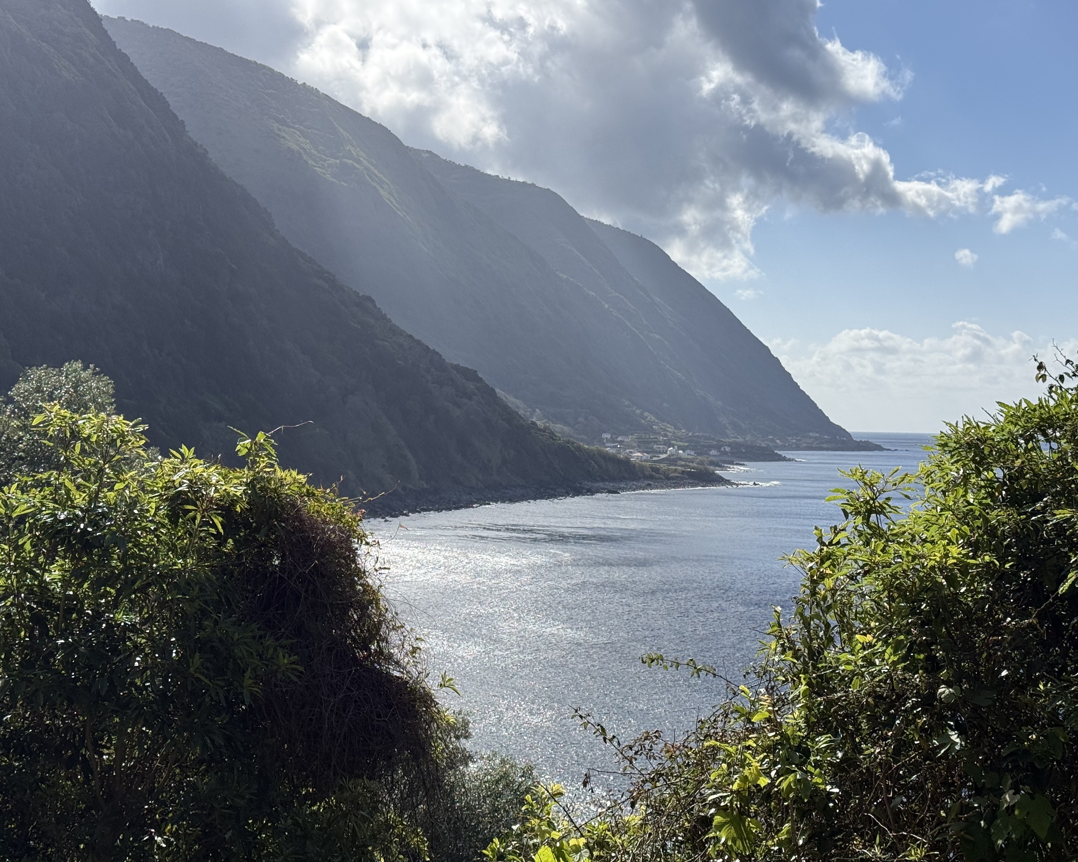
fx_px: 1755
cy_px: 442
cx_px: 482
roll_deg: -1.2
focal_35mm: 55
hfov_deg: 34.1
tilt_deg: -0.5
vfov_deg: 27.6
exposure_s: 1/7874
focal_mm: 6.76
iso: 80
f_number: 1.78
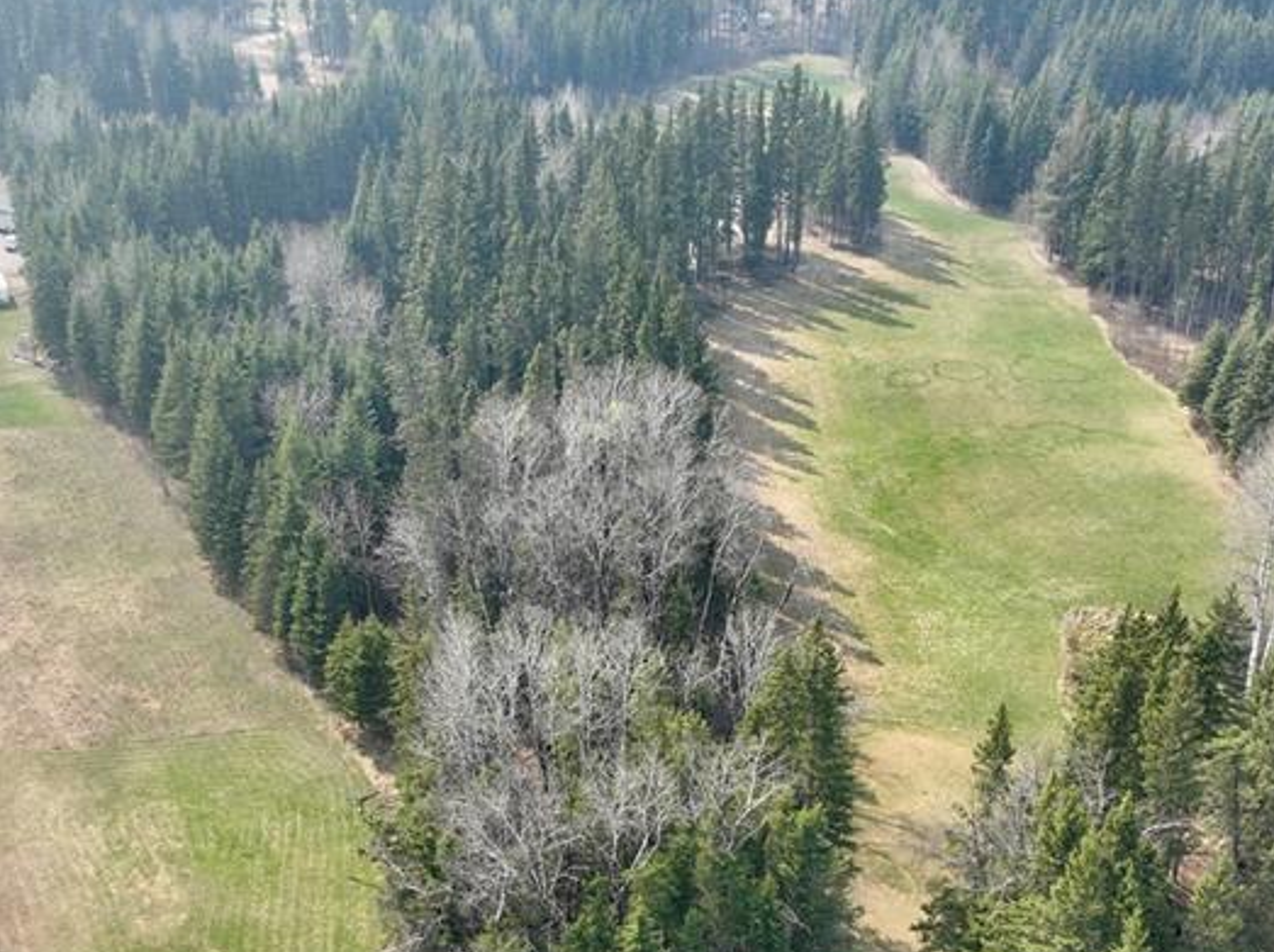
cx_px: 580
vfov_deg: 30.2
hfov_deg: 40.4
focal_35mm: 47
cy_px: 747
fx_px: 1728
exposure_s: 1/1000
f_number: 2.8
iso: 110
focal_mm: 12.29
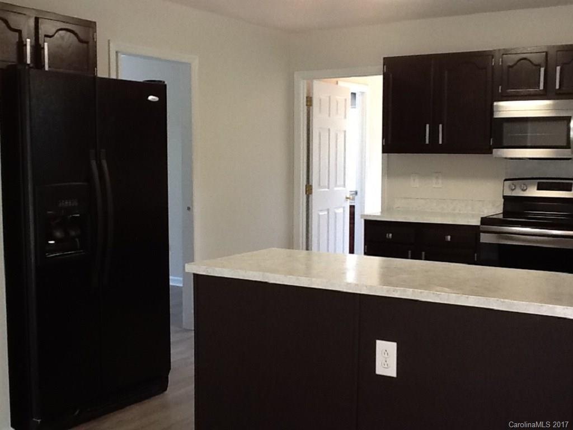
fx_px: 728
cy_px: 215
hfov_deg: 42.9
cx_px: 286
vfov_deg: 32.9
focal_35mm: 44
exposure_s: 1/30
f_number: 2.4
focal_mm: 2.03
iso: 100
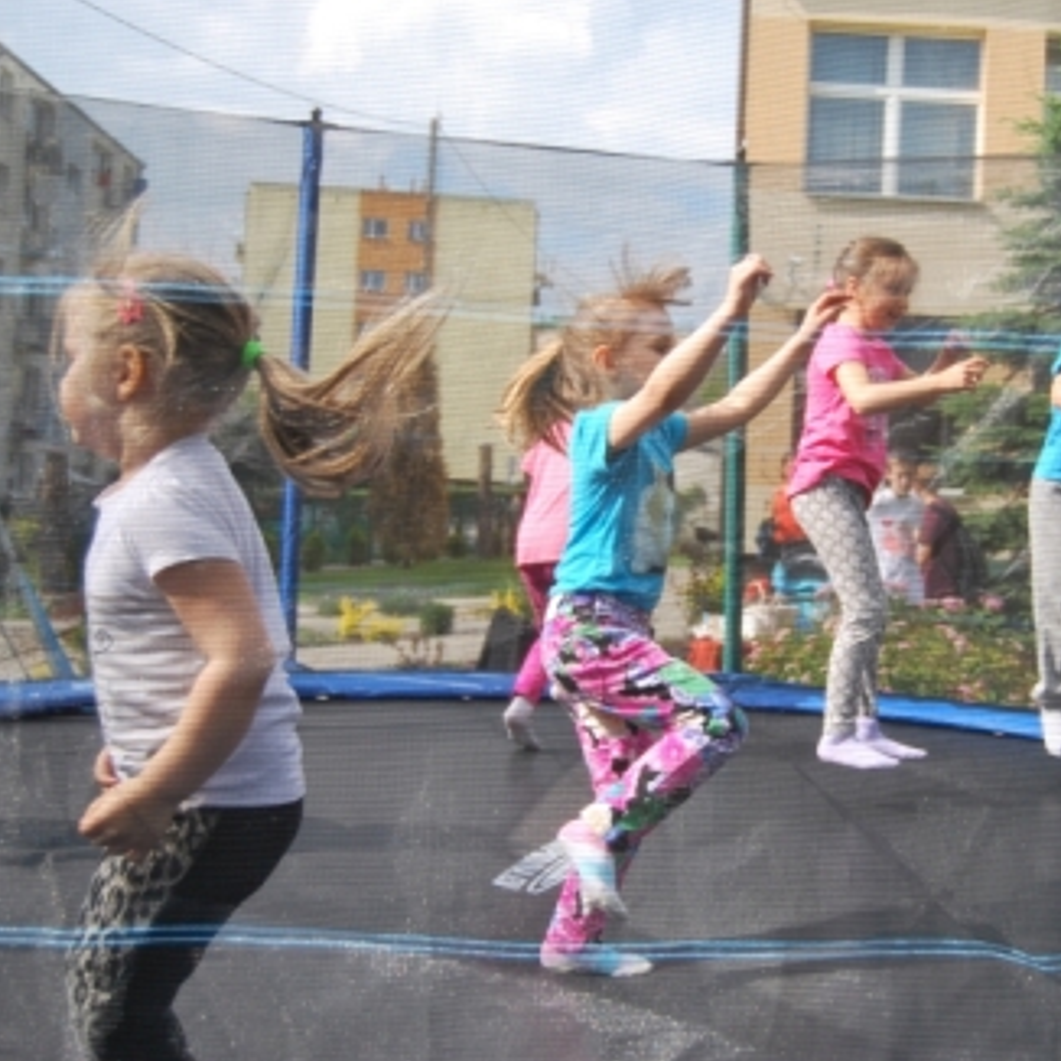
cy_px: 535
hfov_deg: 35.7
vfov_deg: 36.1
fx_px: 1630
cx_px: 703
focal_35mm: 47
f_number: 4
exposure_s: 1/640
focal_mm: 24
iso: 200
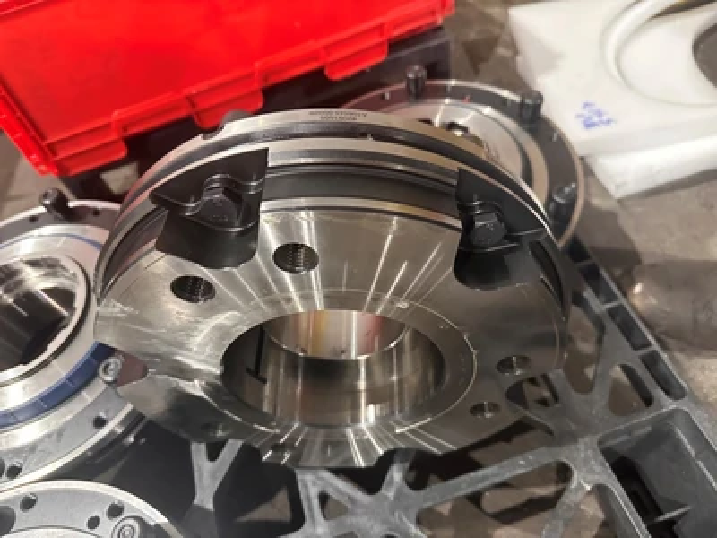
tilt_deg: -51.1
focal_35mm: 24
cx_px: 358
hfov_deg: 71.6
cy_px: 269
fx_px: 497
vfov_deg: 56.8
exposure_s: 1/60
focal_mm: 6.86
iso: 640
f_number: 1.78
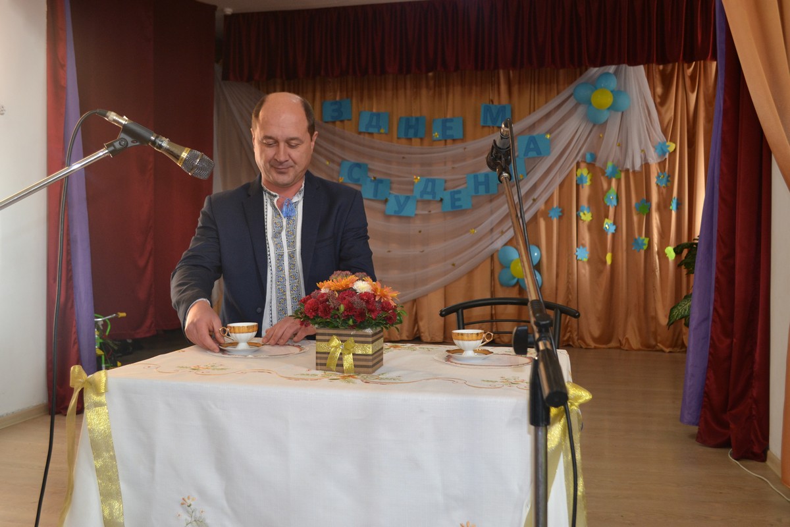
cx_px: 395
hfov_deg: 57.2
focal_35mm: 33
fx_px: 724
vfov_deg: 40.0
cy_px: 264
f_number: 4
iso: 560
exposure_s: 1/60
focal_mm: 22
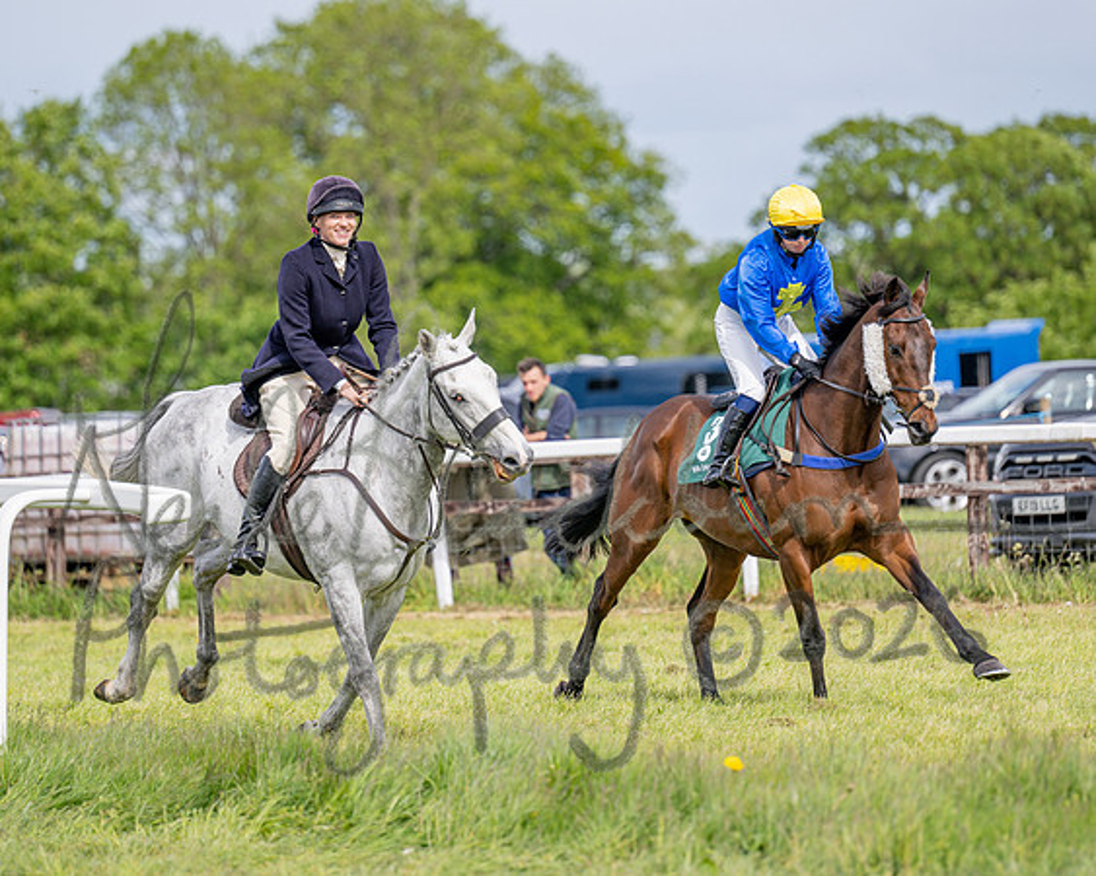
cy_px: 332
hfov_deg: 8.1
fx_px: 7750
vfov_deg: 6.5
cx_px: 460
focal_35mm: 239
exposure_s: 1/1600
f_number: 2.8
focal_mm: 165
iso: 100
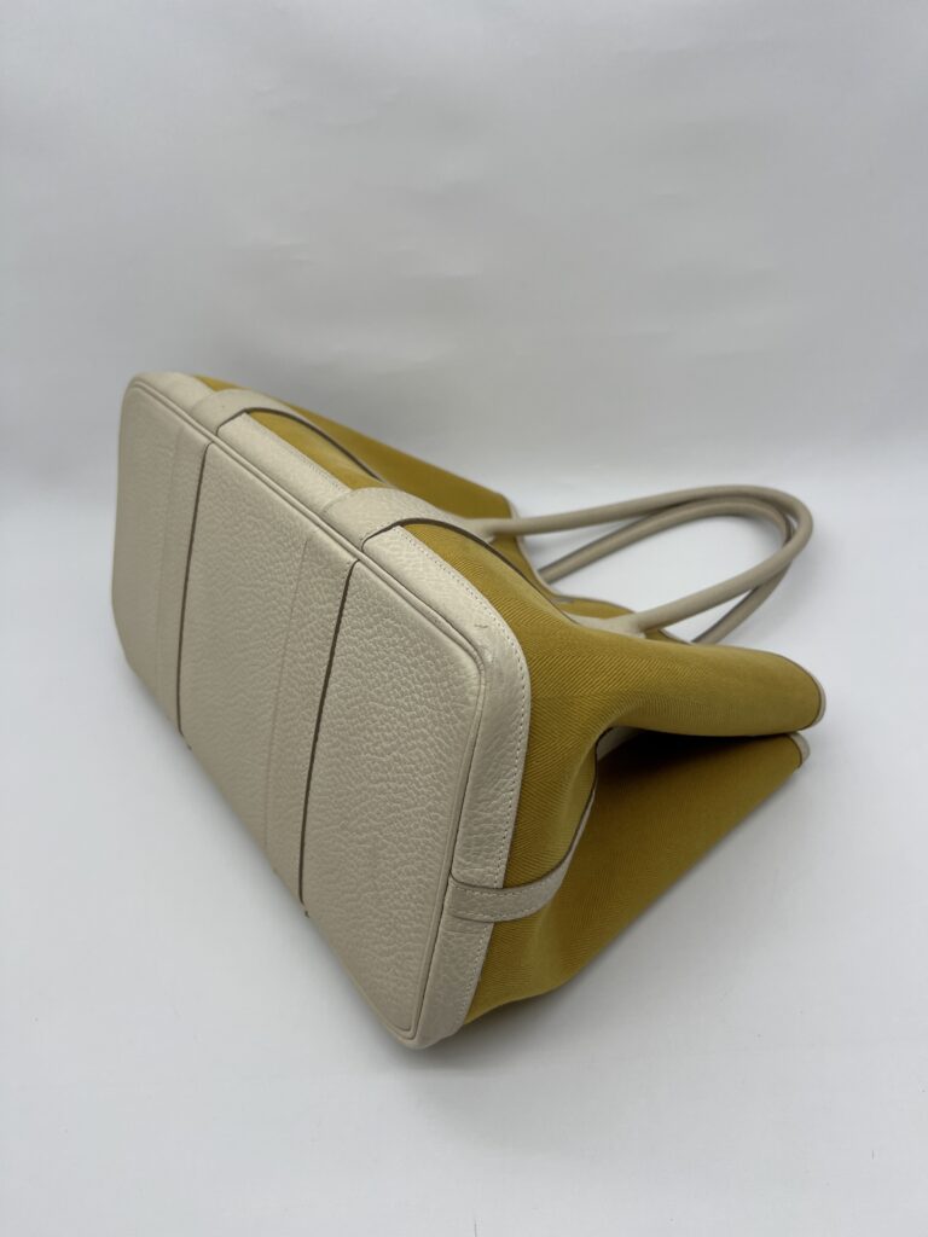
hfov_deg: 53.1
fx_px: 929
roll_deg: +5.1
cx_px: 464
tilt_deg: -34.5
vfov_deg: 67.3
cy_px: 618
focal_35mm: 26
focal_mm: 5.7
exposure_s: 1/448
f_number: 1.5
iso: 50
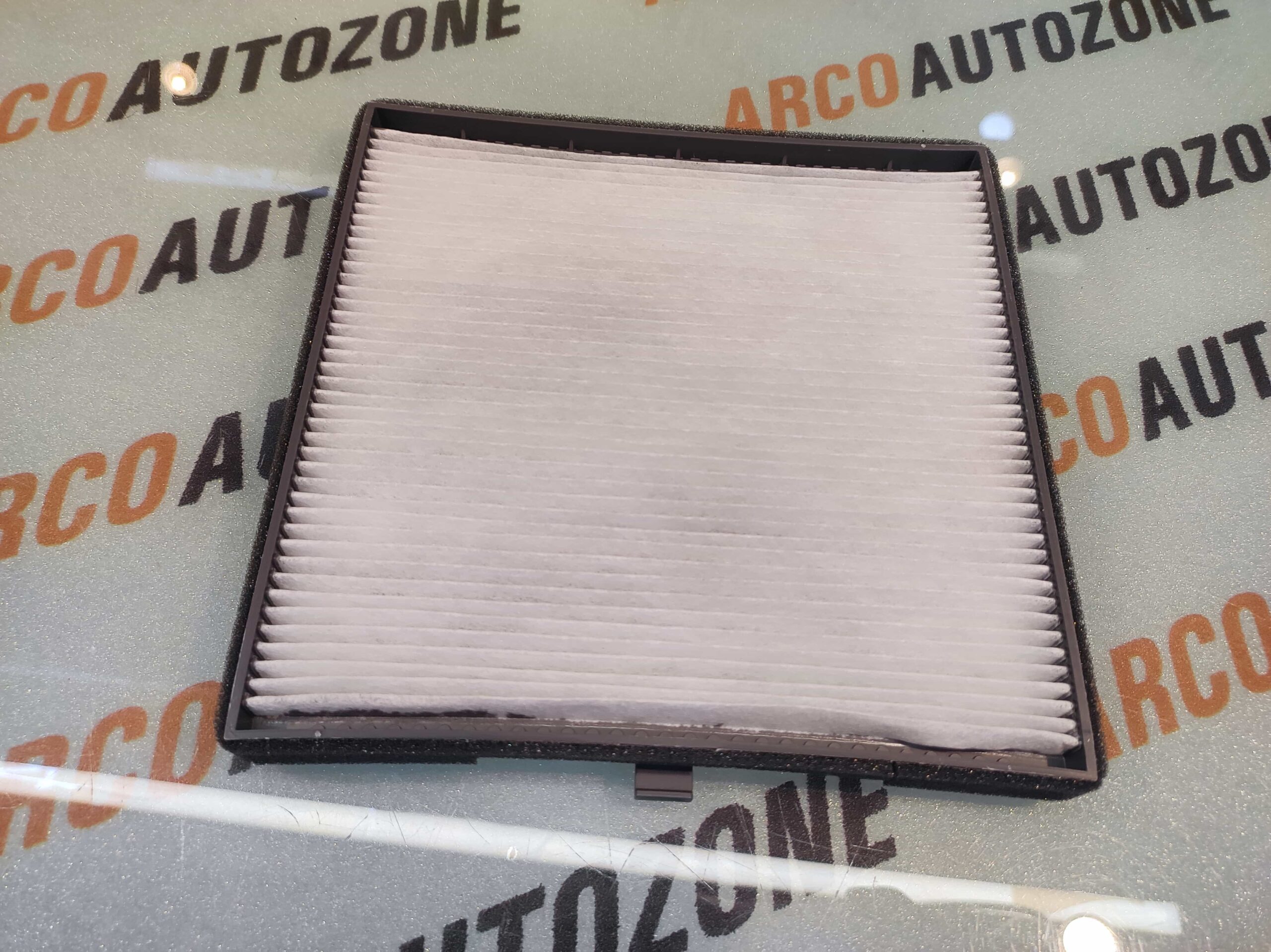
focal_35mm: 17
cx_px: 636
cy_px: 476
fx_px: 624
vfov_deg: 74.7
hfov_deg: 91.1
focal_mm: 4.74
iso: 110
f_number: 1.79
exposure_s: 1/50
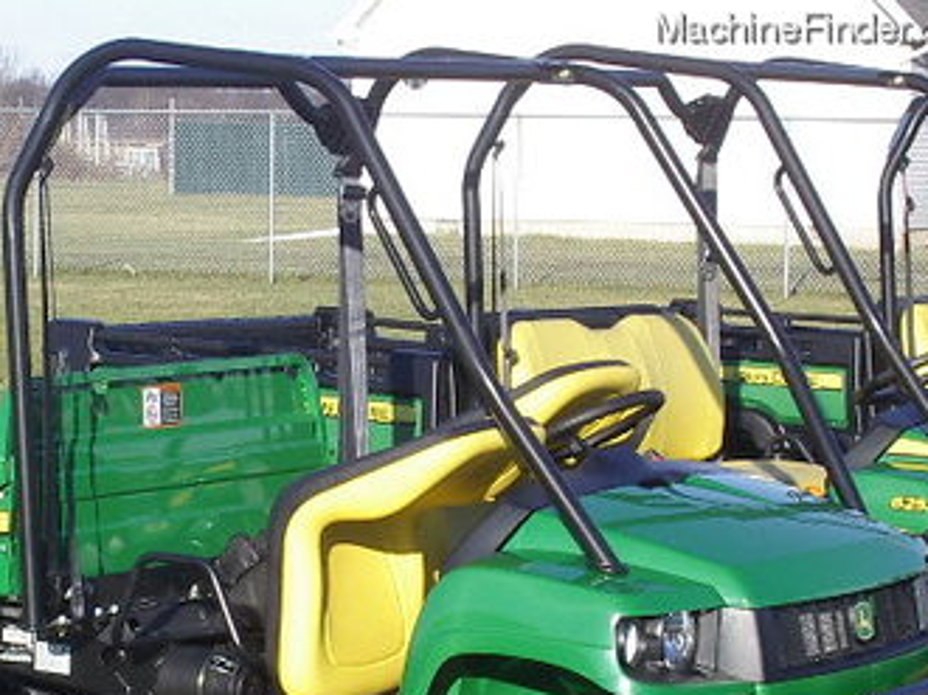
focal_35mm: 165
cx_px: 225
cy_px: 563
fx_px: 4420
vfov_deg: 9.0
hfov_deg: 12.0
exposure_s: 1/100
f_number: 8.3
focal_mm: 15.2
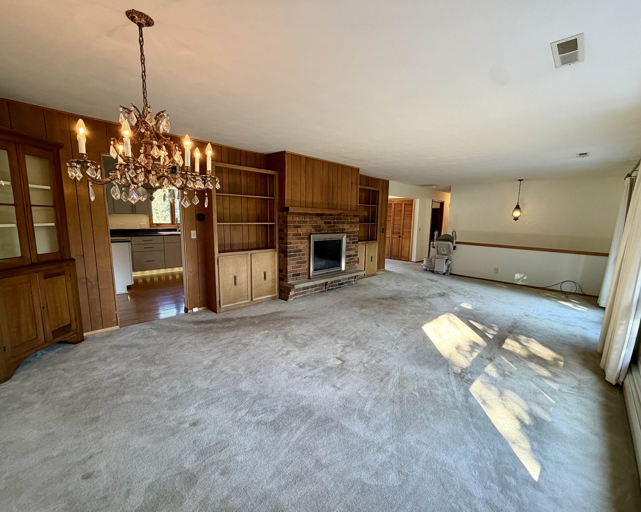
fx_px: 285
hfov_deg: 96.7
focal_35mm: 15
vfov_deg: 84.0
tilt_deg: -8.9
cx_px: 337
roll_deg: -1.2
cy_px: 259
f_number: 2.2
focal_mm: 2.22
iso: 200
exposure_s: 1/120
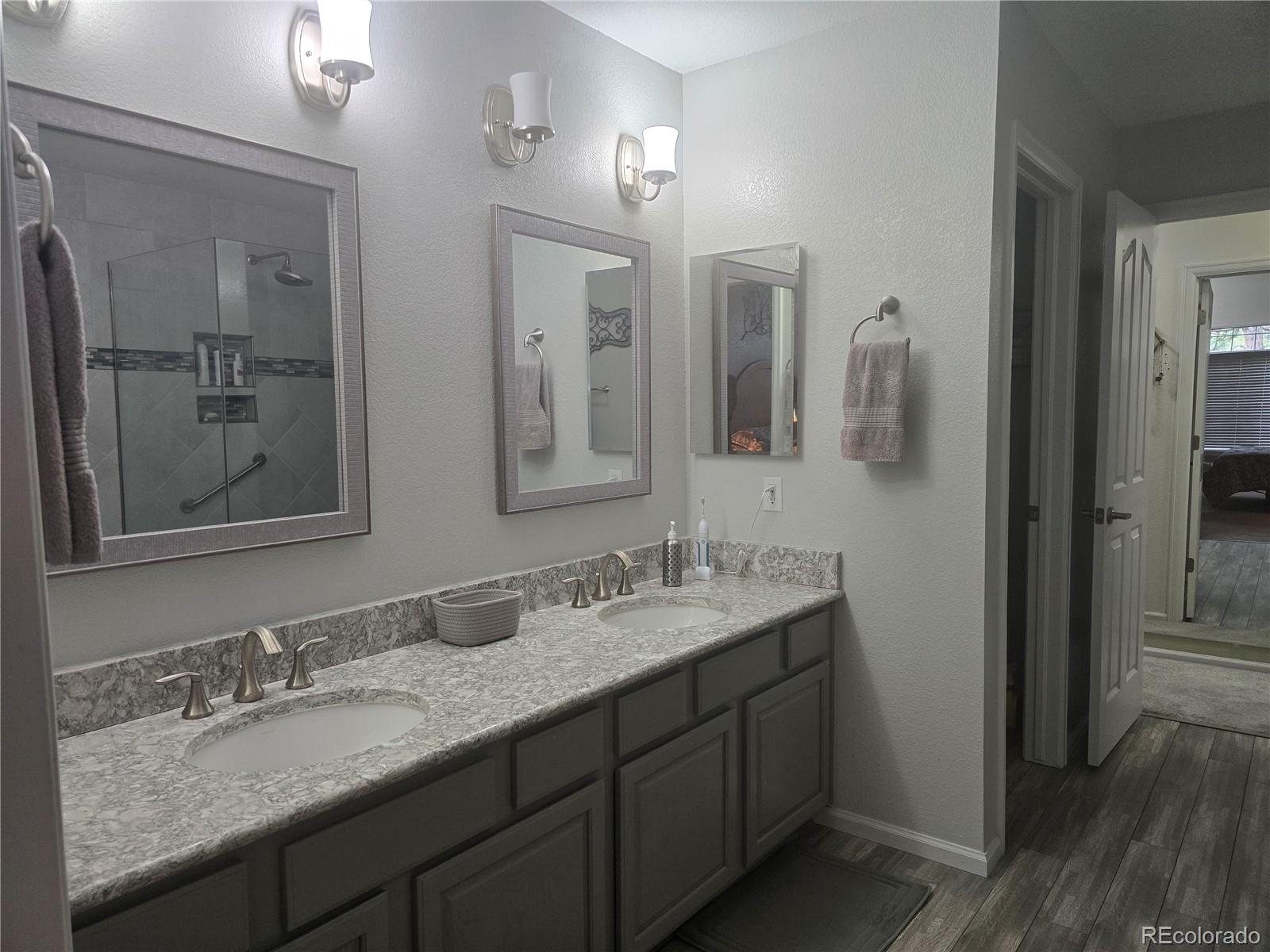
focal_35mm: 23
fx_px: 844
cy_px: 476
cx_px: 635
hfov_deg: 73.9
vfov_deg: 58.9
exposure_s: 1/120
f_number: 1.7
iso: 200
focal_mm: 6.3
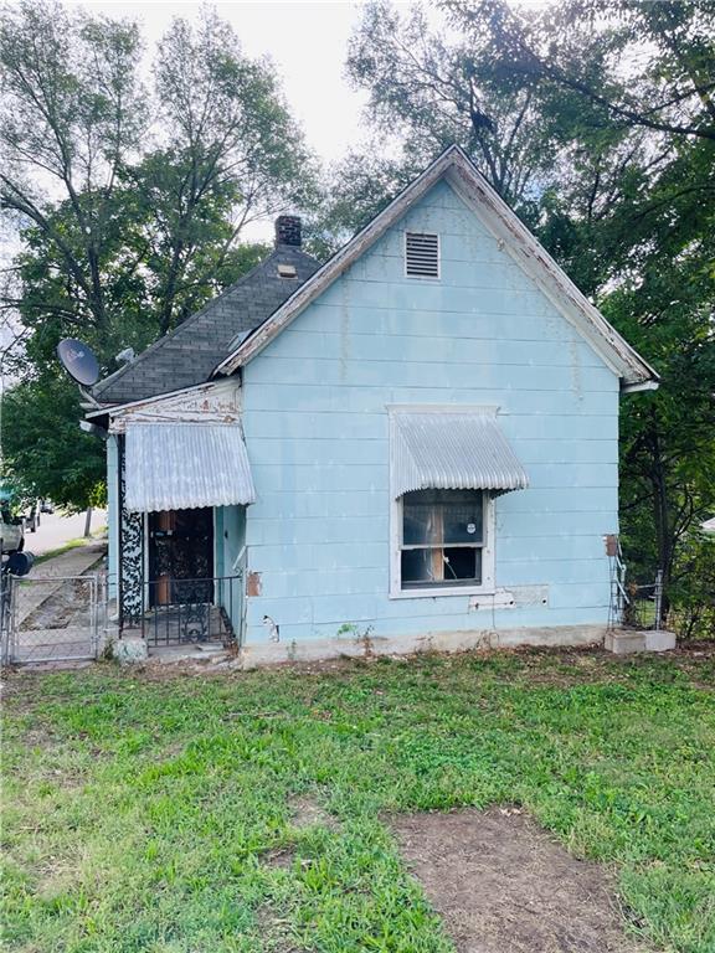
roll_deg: +0.9
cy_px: 476
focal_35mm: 26
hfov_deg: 53.1
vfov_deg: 67.3
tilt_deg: -0.7
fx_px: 716
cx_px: 358
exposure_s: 1/1195
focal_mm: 4.2
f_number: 1.6
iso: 32
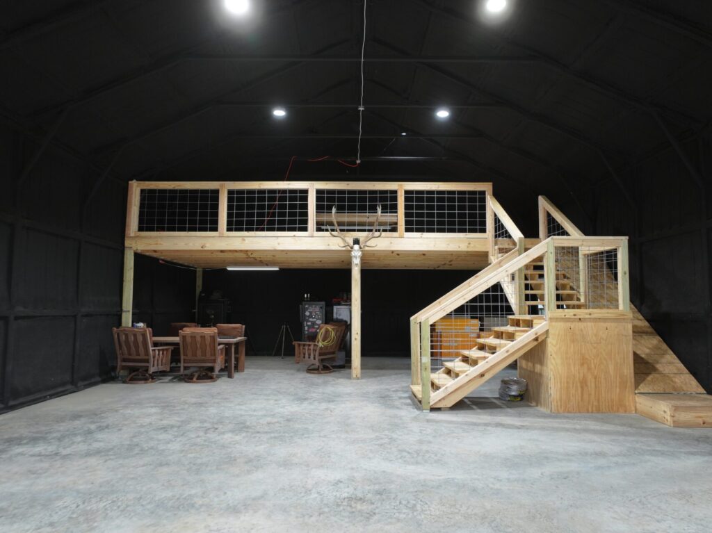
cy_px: 266
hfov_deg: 71.6
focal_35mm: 24
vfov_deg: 56.8
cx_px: 356
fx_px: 493
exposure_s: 1/25
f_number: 2.8
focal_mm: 12.29
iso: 110
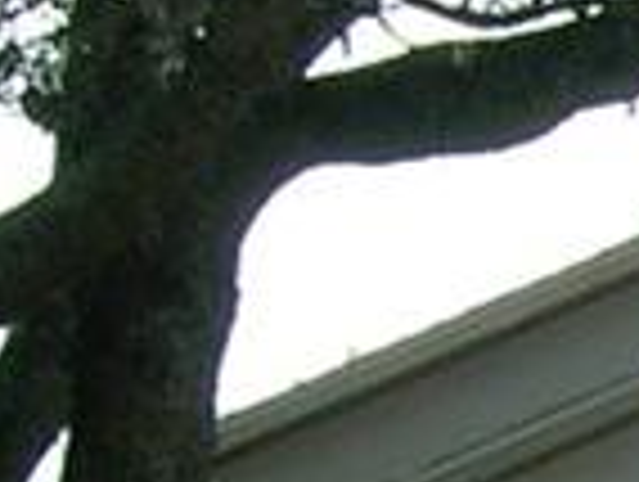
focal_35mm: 245
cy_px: 1099
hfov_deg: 7.6
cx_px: 1494
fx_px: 4530
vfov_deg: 5.9
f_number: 4.9
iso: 50
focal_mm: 5.7
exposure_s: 1/305
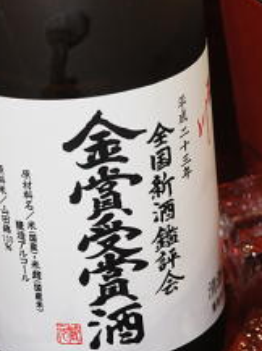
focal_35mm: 225
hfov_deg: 6.6
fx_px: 2277
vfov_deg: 8.8
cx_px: 68
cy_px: 164
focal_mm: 75
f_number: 5.6
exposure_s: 1/60
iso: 800
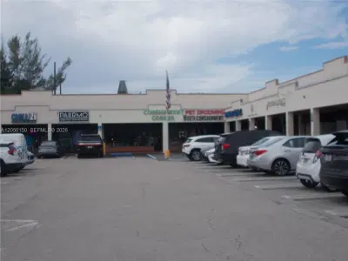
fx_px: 503
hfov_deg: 38.2
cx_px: 174
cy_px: 130
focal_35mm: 50
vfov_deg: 29.1
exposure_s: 1/125
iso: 80
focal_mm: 9
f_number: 11.3
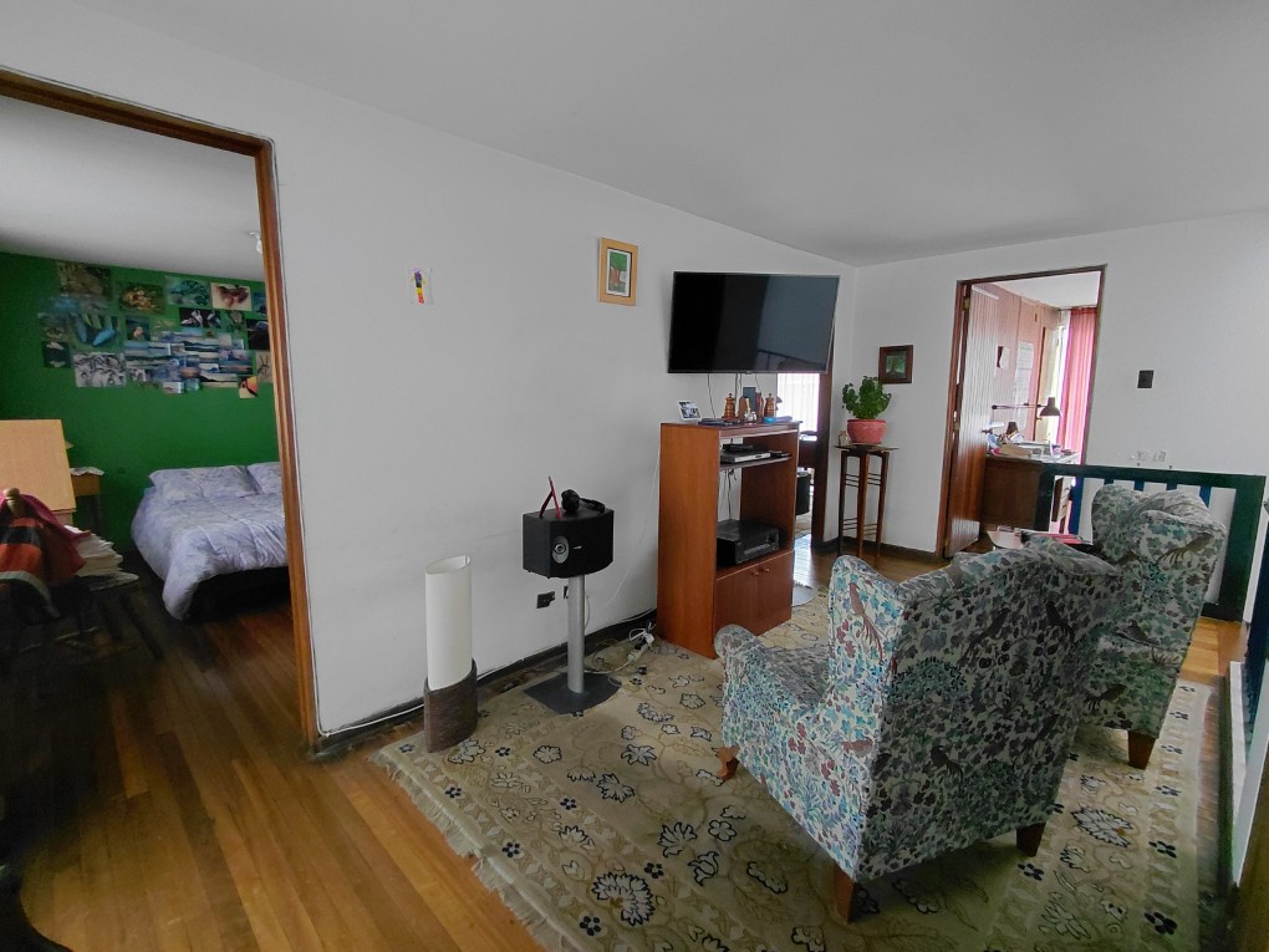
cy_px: 476
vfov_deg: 78.1
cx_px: 634
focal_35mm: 16
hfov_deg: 94.5
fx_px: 587
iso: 250
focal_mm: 1.64
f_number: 2.2
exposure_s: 1/60
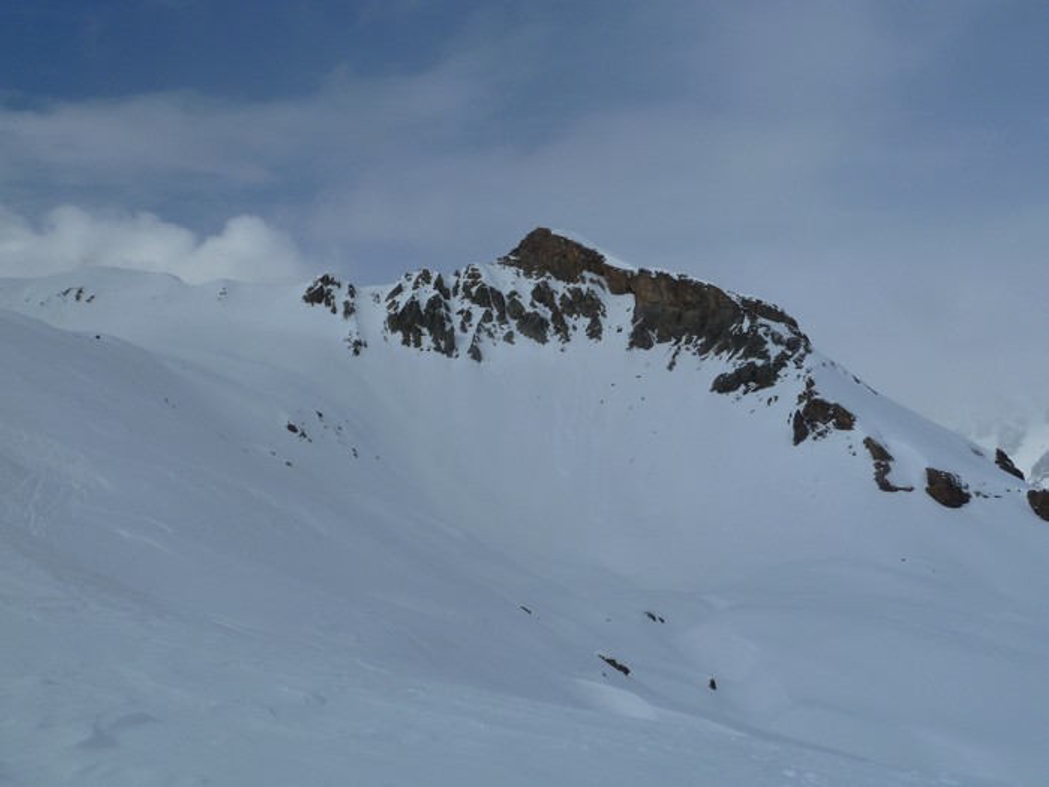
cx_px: 524
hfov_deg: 46.8
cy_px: 394
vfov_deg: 36.0
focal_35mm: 40
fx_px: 1212
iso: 80
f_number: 5.6
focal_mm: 6.5
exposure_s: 1/1000
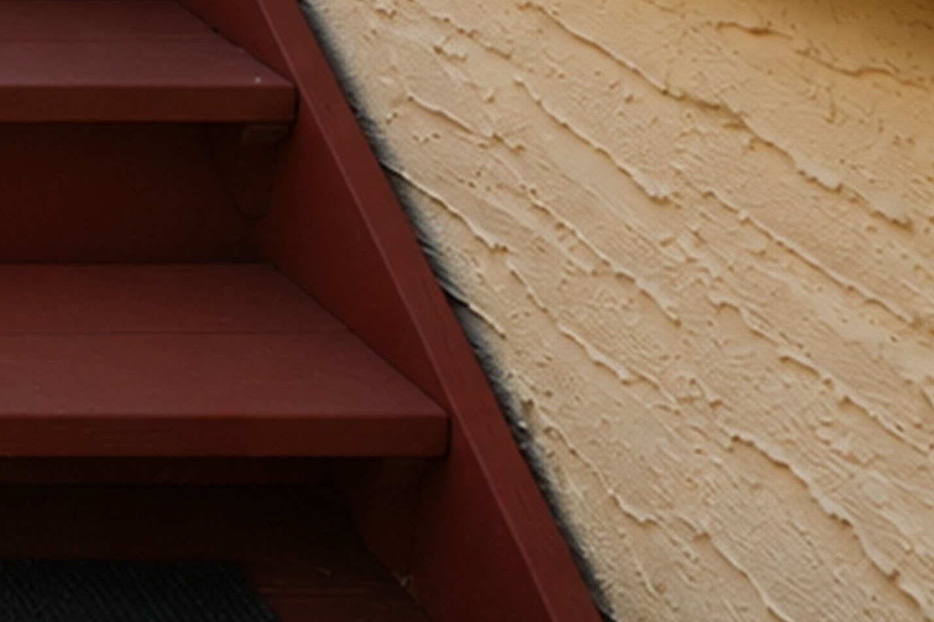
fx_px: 1792
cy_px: -600
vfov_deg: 15.8
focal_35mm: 69
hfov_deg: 20.7
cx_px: -729
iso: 100
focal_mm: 16.5
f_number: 9
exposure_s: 1/125
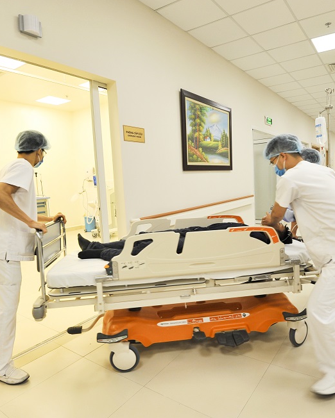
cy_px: 208
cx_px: 188
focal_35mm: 23
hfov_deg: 60.7
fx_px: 285
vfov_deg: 72.6
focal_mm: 16
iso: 800
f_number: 5
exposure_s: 1/125
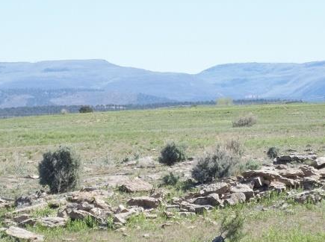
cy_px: 118
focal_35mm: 215
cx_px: 91
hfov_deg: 9.2
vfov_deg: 6.9
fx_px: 2014
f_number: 5.9
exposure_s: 1/400
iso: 80
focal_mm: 24.5
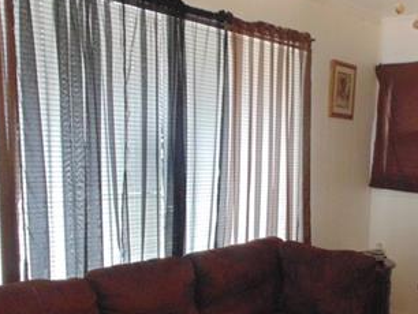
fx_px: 556
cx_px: 288
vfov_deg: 30.8
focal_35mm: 46
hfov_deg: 40.5
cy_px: 248
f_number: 3.1
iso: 400
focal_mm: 4
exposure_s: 1/10
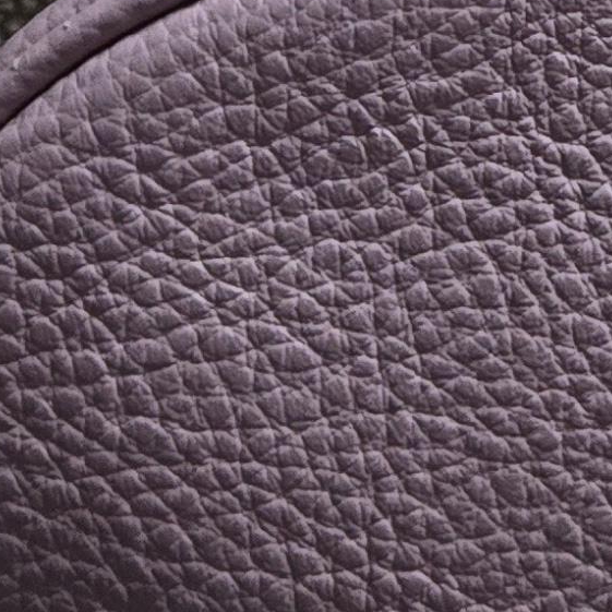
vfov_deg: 11.5
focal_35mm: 145
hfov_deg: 11.5
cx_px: 962
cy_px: -348
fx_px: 2900
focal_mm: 5.4
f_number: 1.8
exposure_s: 1/50
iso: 1600
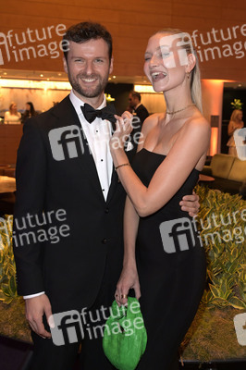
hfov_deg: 31.8
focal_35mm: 42
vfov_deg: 46.4
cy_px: 185
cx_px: 123
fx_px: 431
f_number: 5.6
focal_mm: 42
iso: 2000
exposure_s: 1/40
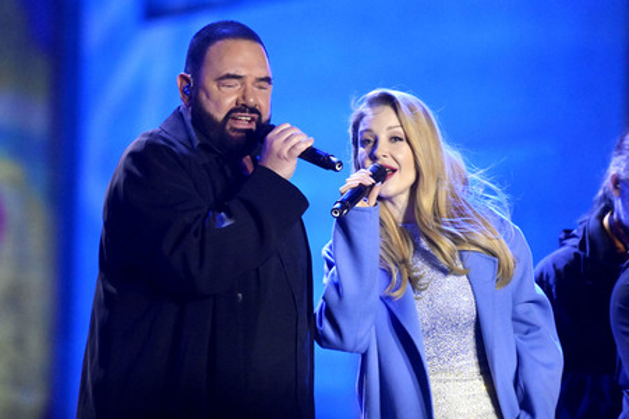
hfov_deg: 4.1
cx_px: 314
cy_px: 210
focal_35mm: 500
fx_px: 8729
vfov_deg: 2.7
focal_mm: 500
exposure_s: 1/1000
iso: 12800
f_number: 5.6
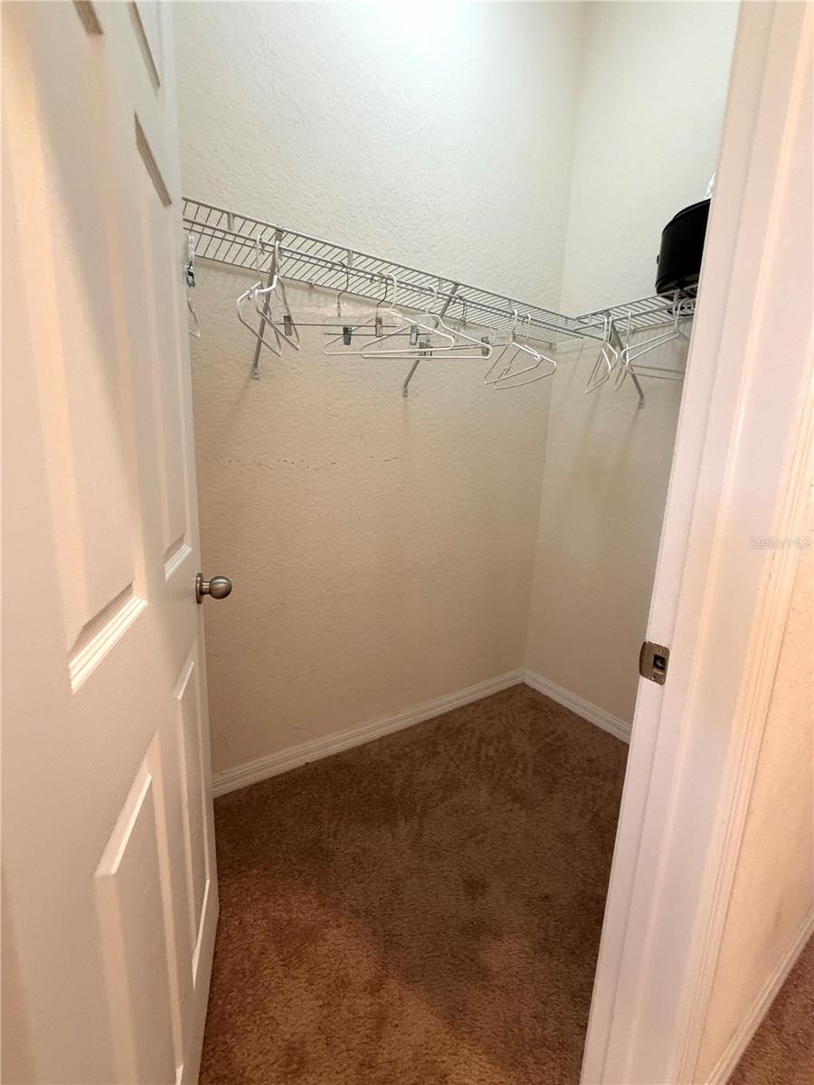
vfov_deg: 102.1
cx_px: 407
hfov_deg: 85.7
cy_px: 542
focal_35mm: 14
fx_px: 439
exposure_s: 1/60
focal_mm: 2.22
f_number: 2.2
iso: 320
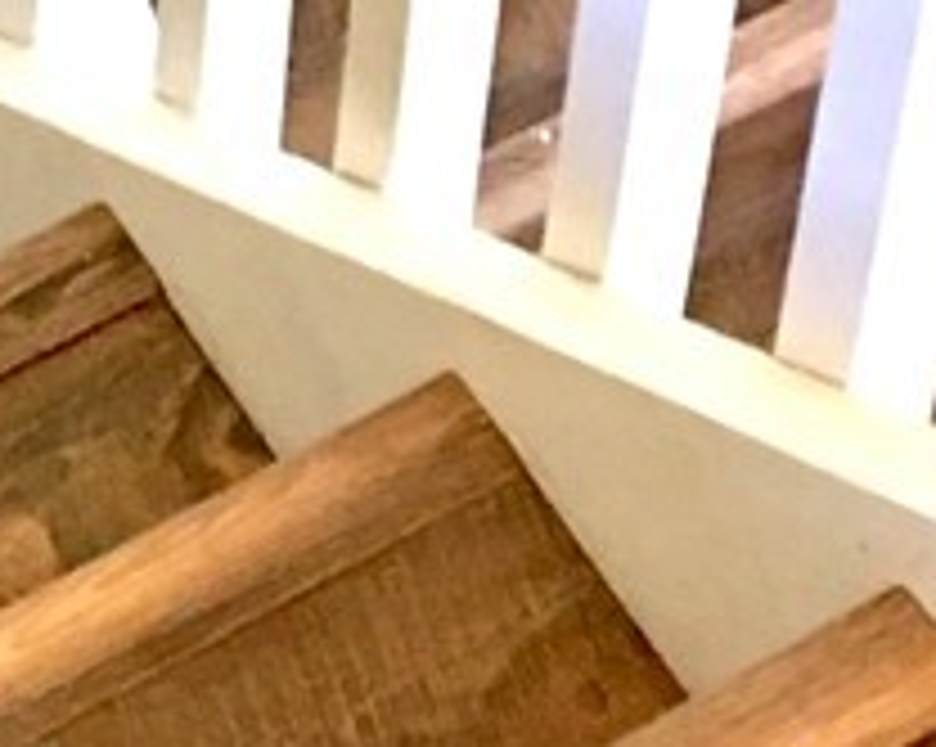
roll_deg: -3.6
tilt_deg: -38.3
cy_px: -1584
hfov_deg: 8.8
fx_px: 6033
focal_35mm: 218
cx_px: -32
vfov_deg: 6.4
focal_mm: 4.15
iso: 80
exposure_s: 1/10
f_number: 2.2
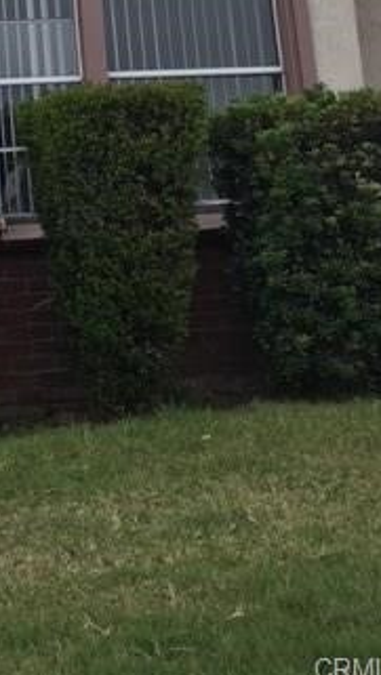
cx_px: -84
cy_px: 17
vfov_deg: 31.1
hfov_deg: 18.1
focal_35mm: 63
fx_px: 1129
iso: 25
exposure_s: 1/481
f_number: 2.2
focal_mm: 4.15
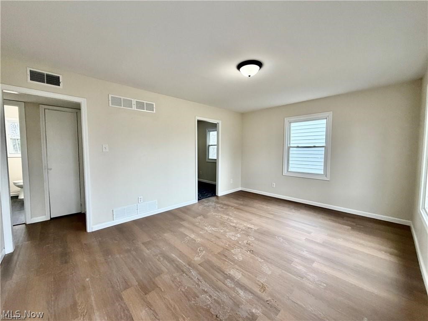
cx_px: 214
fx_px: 173
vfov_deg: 85.7
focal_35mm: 14
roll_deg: -0.4
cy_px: 160
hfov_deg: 102.1
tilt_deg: -2.9
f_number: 2.2
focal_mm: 2.22
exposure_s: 1/60
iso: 250
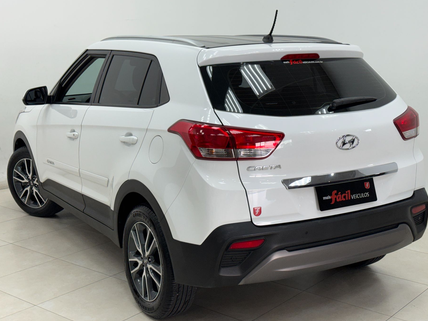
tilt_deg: -11.7
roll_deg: +0.4
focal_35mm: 51
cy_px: 166
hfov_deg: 37.5
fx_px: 631
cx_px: 226
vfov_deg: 28.6
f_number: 1.78
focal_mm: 6.76
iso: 50
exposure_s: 1/150
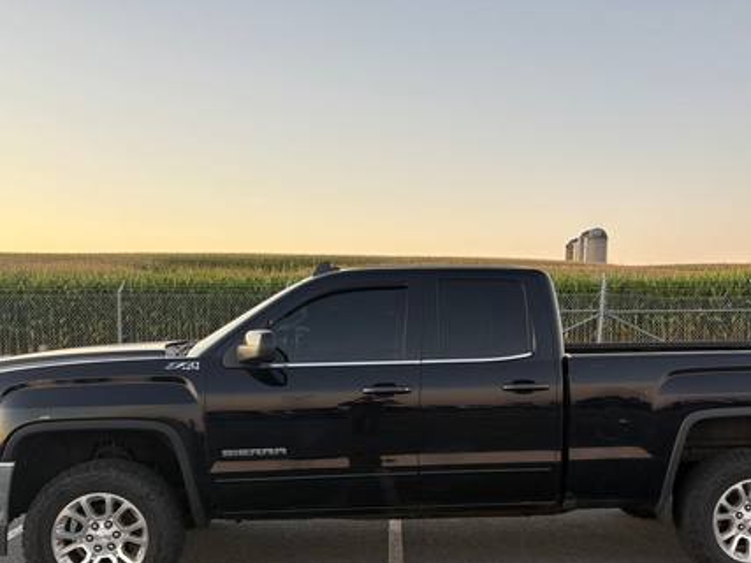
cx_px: 450
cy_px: 377
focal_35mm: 39
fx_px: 846
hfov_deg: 47.6
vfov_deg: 36.4
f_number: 1.6
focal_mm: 5.96
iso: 64
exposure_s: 1/122
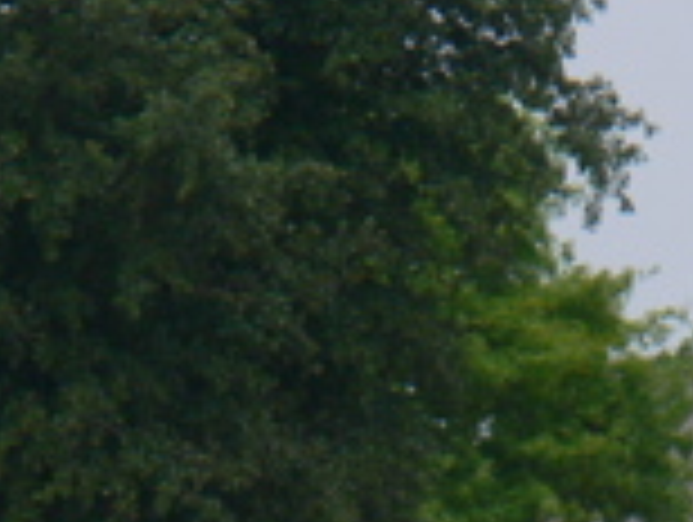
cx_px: 428
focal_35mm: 1743
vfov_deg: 0.9
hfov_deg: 1.1
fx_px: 34949
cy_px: 994
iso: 100
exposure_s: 1/500
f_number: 5.6
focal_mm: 88.8
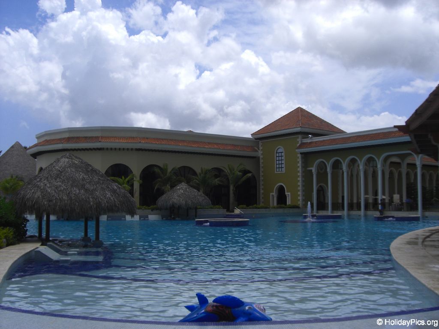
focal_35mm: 38
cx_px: 220
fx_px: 482
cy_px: 164
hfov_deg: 49.0
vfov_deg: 37.7
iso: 64
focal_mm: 6.2
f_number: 8
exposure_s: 1/250
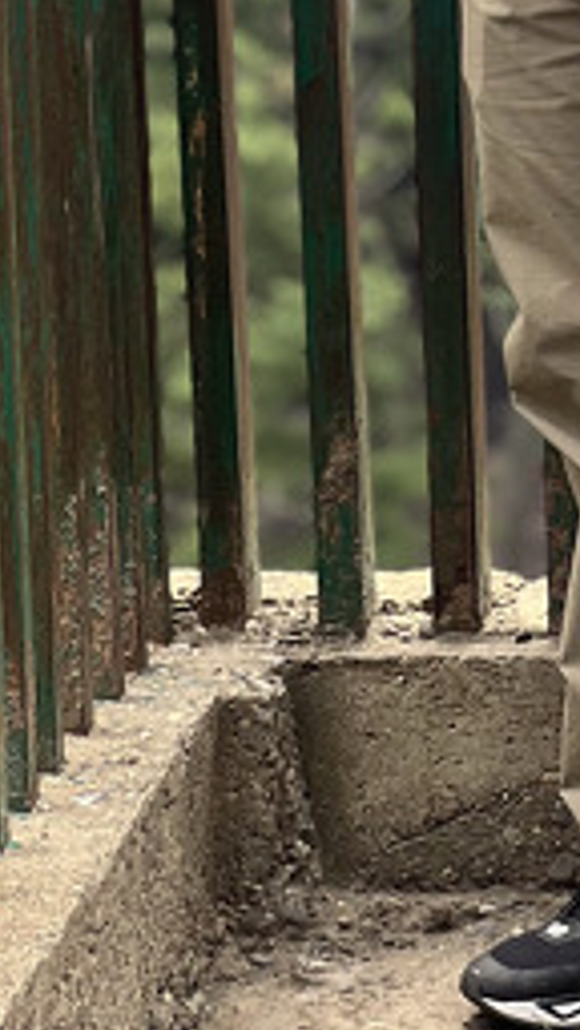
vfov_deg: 9.3
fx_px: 6261
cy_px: -173
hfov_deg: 5.3
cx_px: 642
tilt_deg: -7.5
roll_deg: +1.6
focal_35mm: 229
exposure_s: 1/121
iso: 32
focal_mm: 9
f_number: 2.8
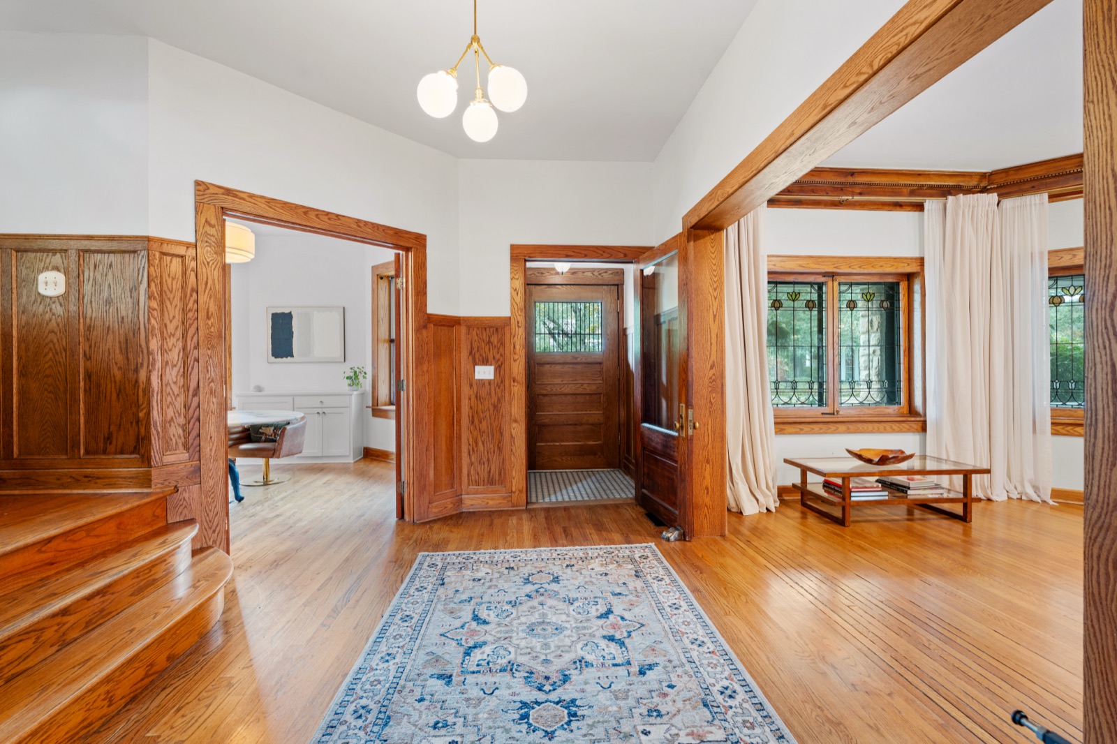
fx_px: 496
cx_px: 558
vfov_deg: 73.7
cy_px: 372
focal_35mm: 16
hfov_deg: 96.7
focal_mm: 16
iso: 200
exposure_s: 1.6
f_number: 7.1
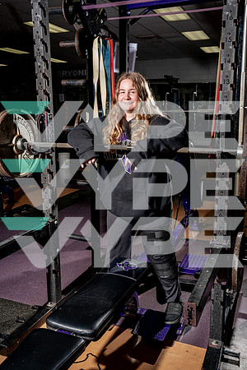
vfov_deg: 54.4
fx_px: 360
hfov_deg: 37.9
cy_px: 185
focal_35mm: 35
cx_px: 124
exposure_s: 1/250
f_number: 8
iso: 200
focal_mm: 35
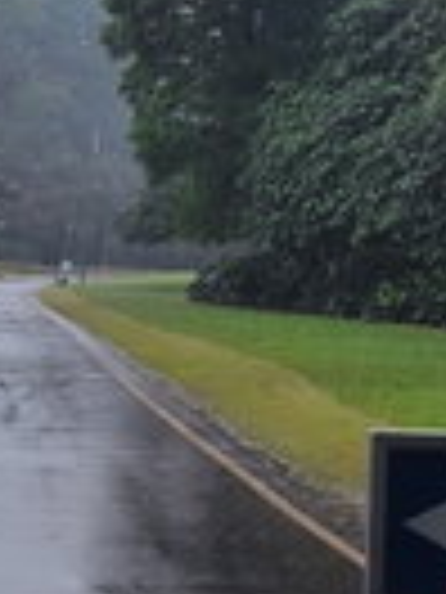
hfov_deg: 13.9
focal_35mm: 105
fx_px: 1804
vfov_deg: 18.6
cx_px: 5
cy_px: 128
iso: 100
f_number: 1.79
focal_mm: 4.74
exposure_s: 1/517
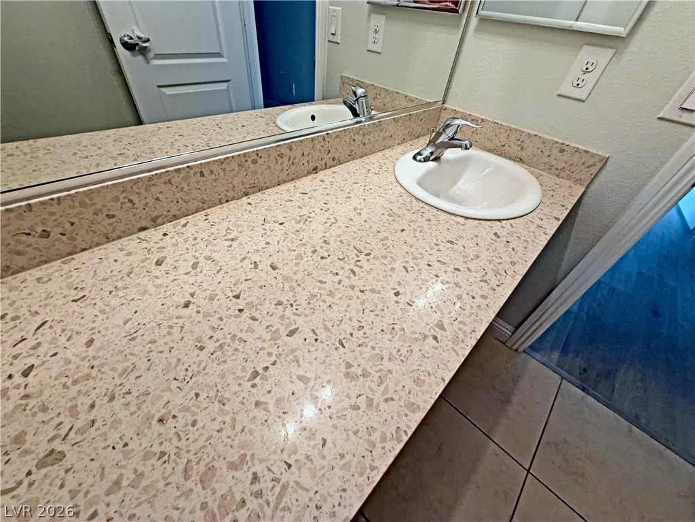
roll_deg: -7.6
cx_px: 348
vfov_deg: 85.7
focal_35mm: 14
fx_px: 281
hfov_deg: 102.1
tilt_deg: -38.4
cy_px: 261
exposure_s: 1/120
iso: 160
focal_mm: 2.22
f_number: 2.2
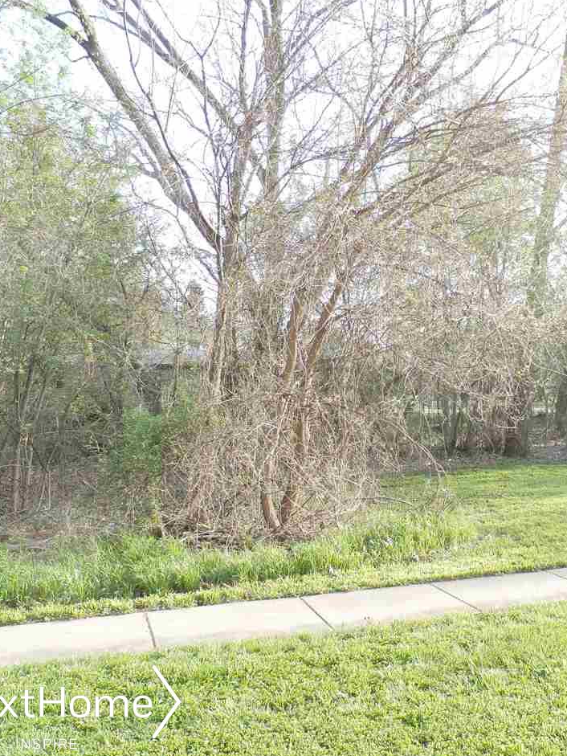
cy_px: 382
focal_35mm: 34
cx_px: 418
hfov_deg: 40.7
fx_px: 742
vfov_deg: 54.0
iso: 100
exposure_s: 1/100
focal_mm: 4.5
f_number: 3
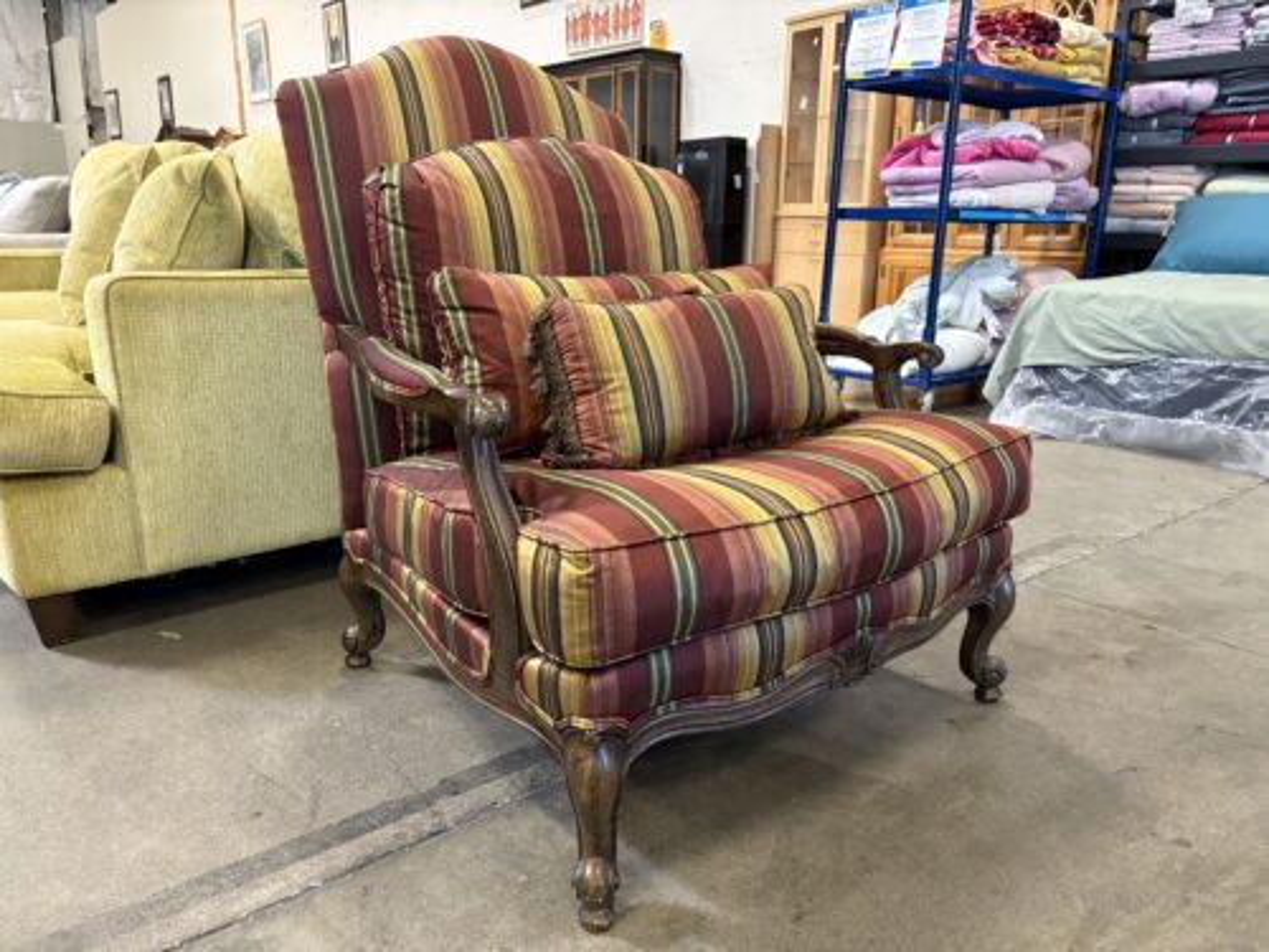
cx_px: 634
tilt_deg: -13.8
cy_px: 476
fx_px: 953
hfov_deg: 67.3
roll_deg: -0.6
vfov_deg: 53.1
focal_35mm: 26
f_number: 1.6
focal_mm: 5.96
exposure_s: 1/60
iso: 320
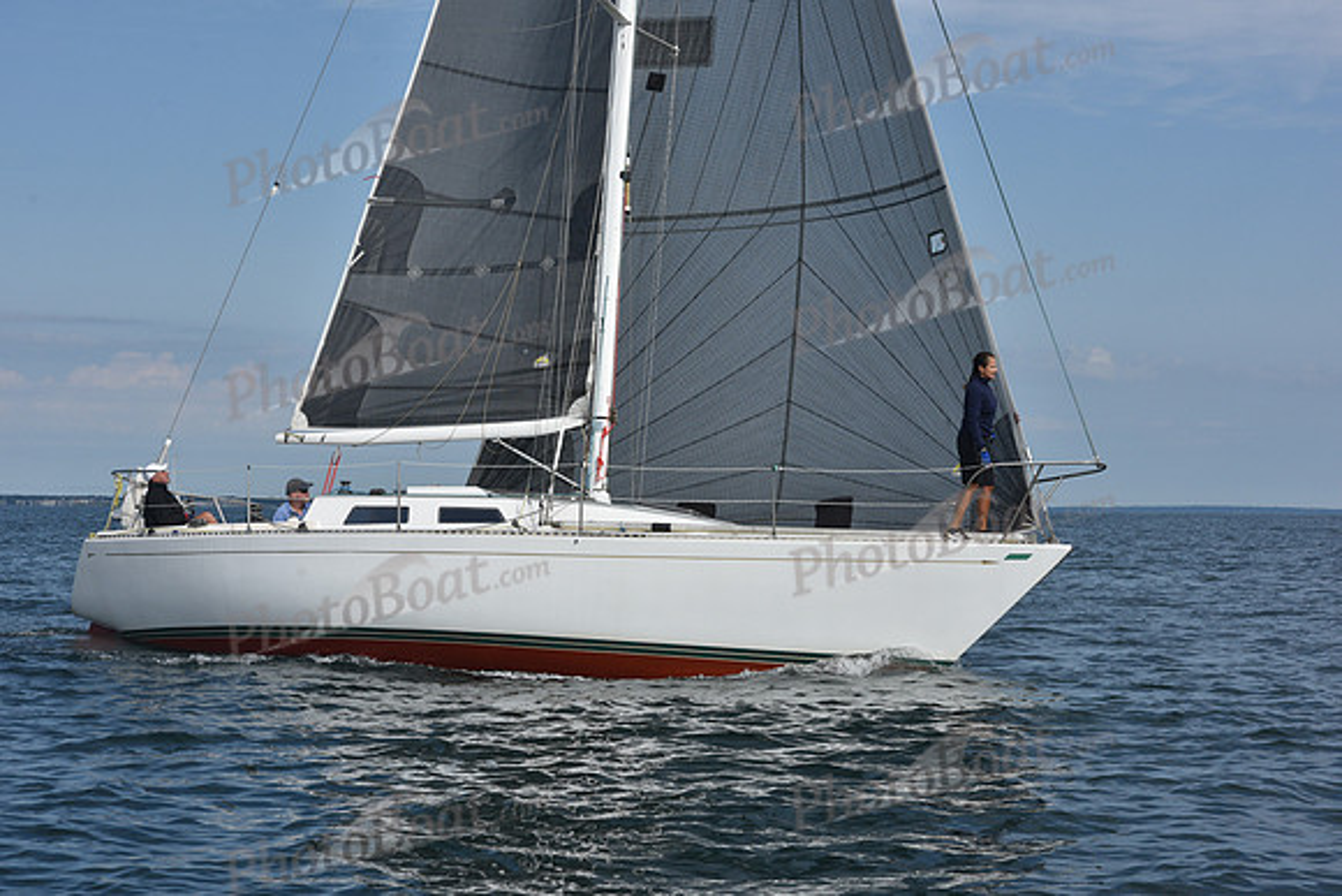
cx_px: 671
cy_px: 448
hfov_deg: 28.8
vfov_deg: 19.5
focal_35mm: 70
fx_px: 2610
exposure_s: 1/1250
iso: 320
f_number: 10
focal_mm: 70
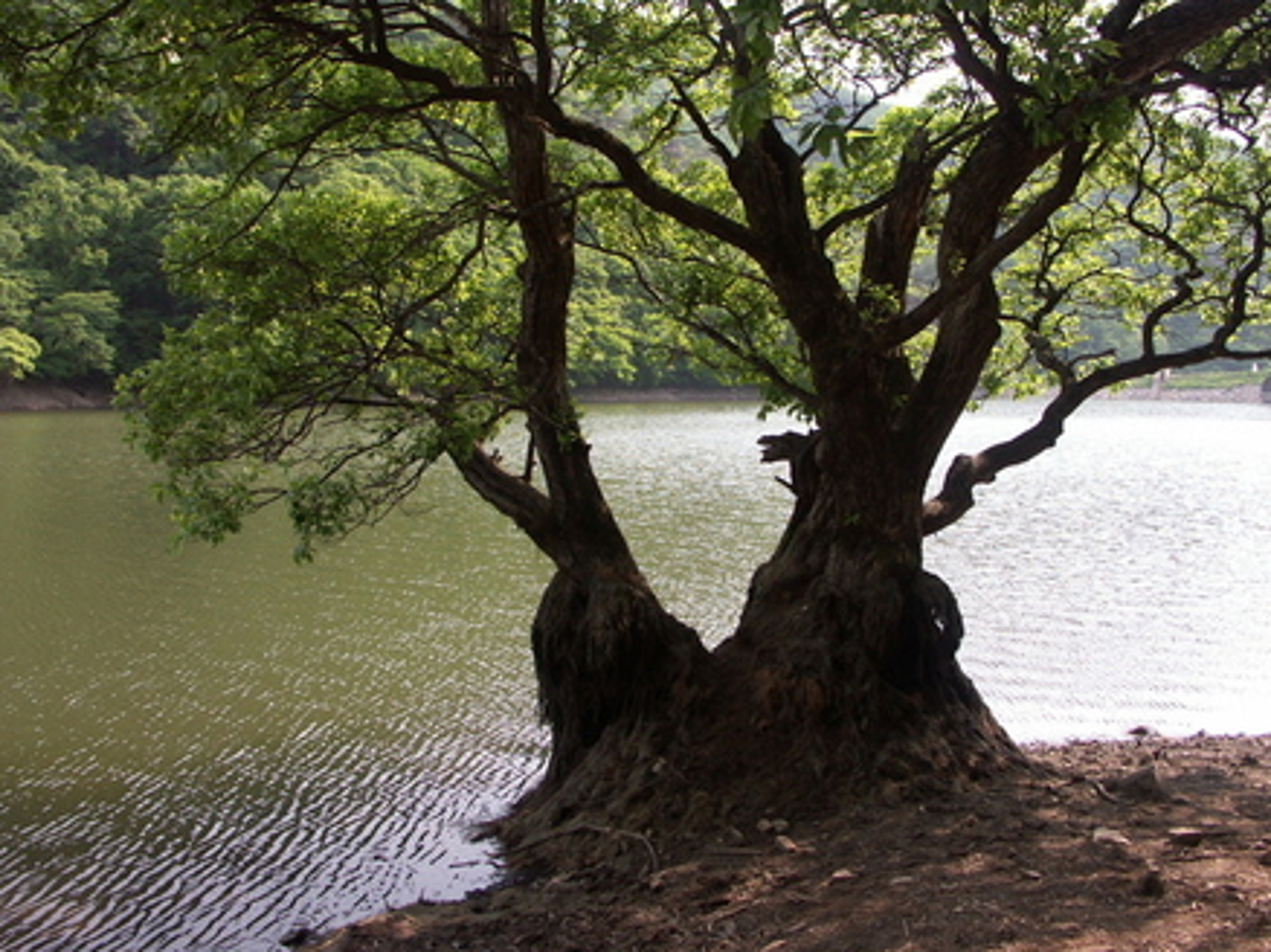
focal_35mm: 32
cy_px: 411
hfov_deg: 56.8
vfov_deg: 44.0
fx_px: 1174
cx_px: 650
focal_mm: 7.21
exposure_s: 1/640
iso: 100
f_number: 3.5
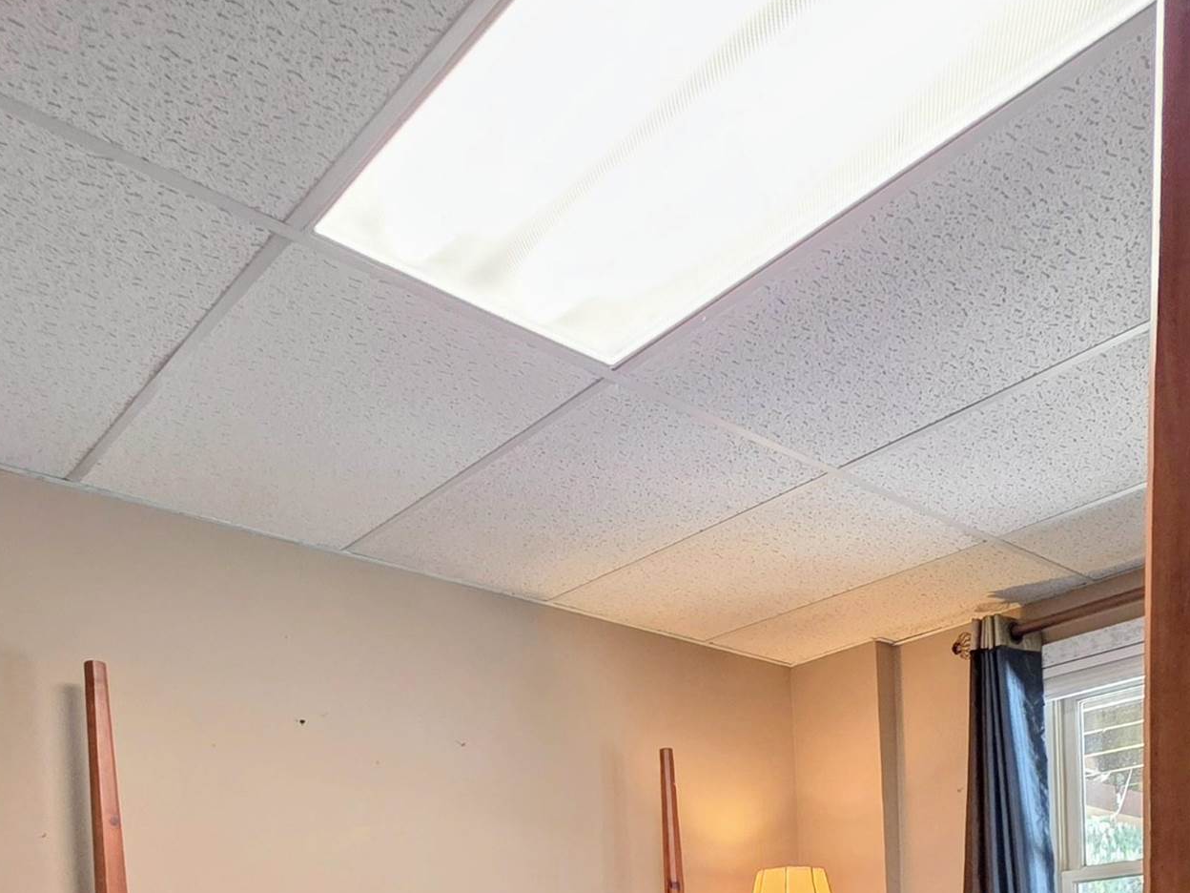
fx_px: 1100
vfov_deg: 34.6
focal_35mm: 32
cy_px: 1089
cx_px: 675
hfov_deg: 56.6
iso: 400
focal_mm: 2.2
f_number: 1.9
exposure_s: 1/60
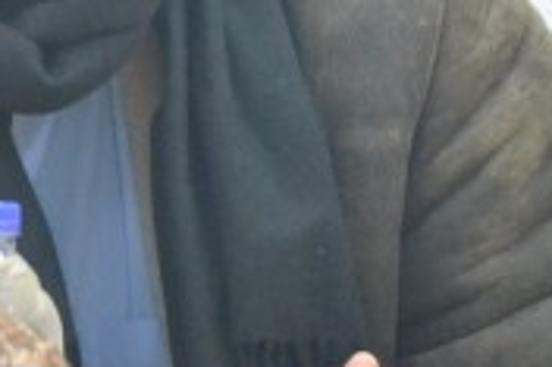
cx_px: 44
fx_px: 8793
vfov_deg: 2.4
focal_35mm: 574
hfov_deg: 3.6
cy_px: -13
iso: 3200
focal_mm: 102
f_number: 4.5
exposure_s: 1/50
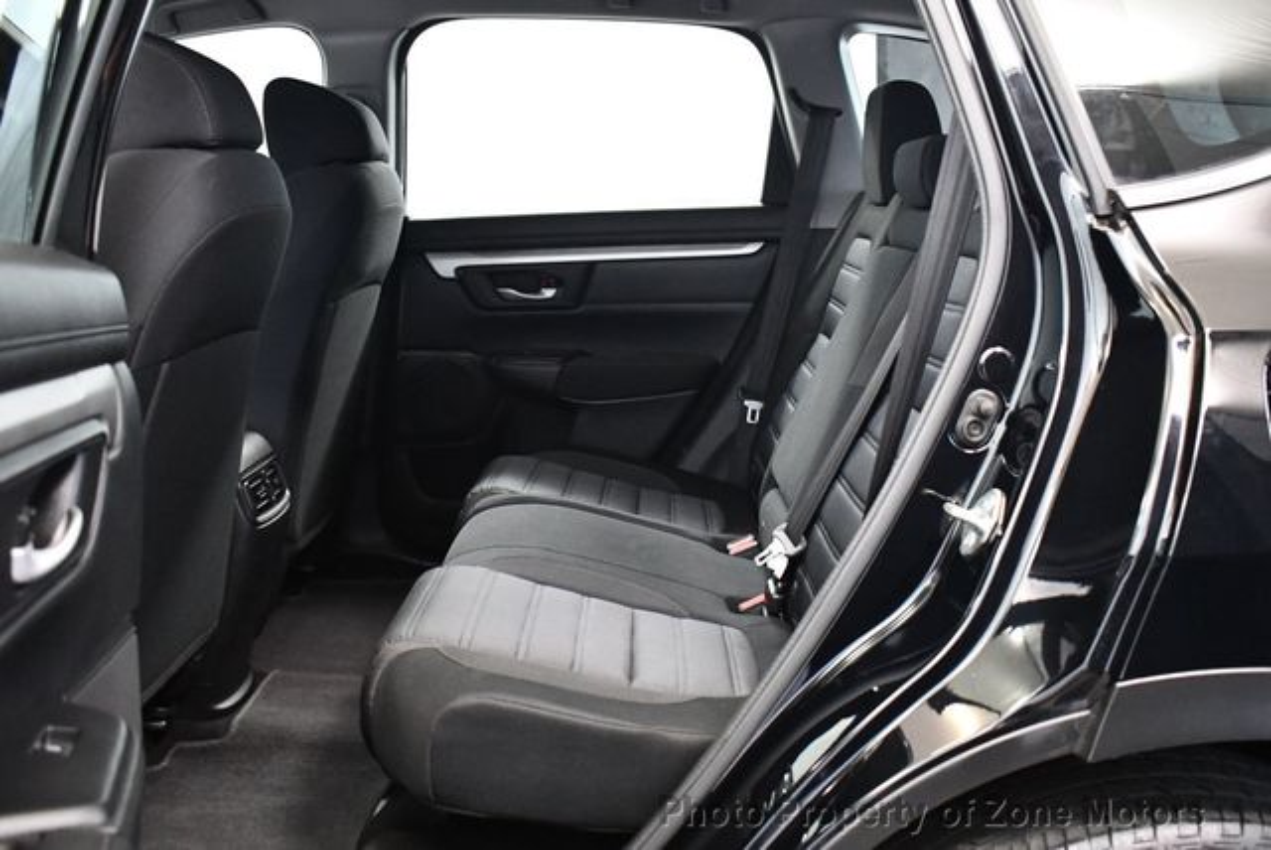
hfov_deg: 53.1
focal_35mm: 36
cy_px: 425
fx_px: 1272
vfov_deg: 36.9
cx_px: 636
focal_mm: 18
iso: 3600
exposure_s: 1/60
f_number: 3.5
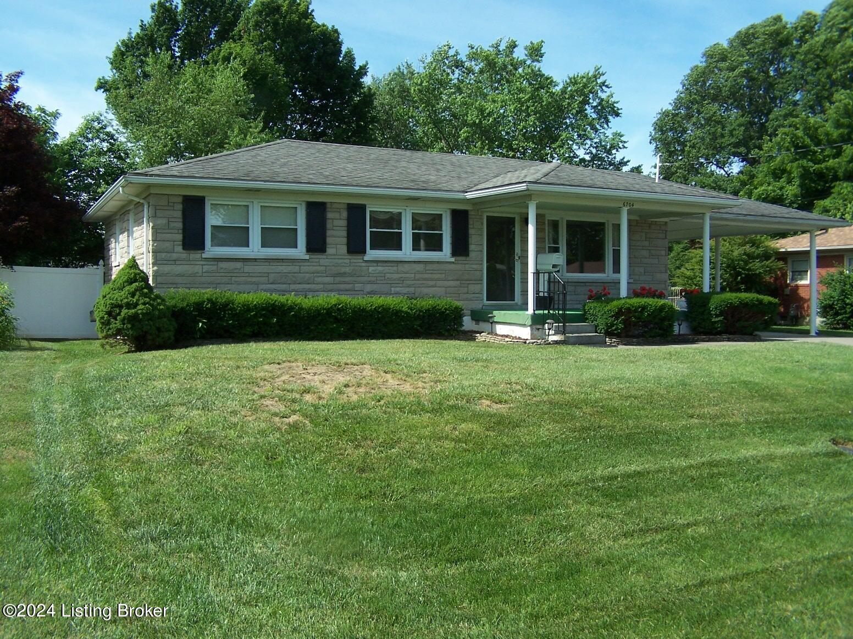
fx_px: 1183
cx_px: 426
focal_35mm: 48
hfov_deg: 39.7
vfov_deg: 30.3
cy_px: 320
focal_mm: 8
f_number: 3
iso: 80
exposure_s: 1/750
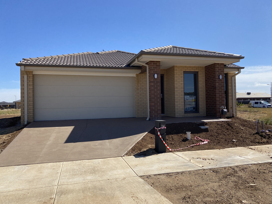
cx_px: 136
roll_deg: +1.9
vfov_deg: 53.1
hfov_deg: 67.3
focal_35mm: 26
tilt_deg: +0.9
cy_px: 102
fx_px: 204
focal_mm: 4.25
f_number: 1.8
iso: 32
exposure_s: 1/2967
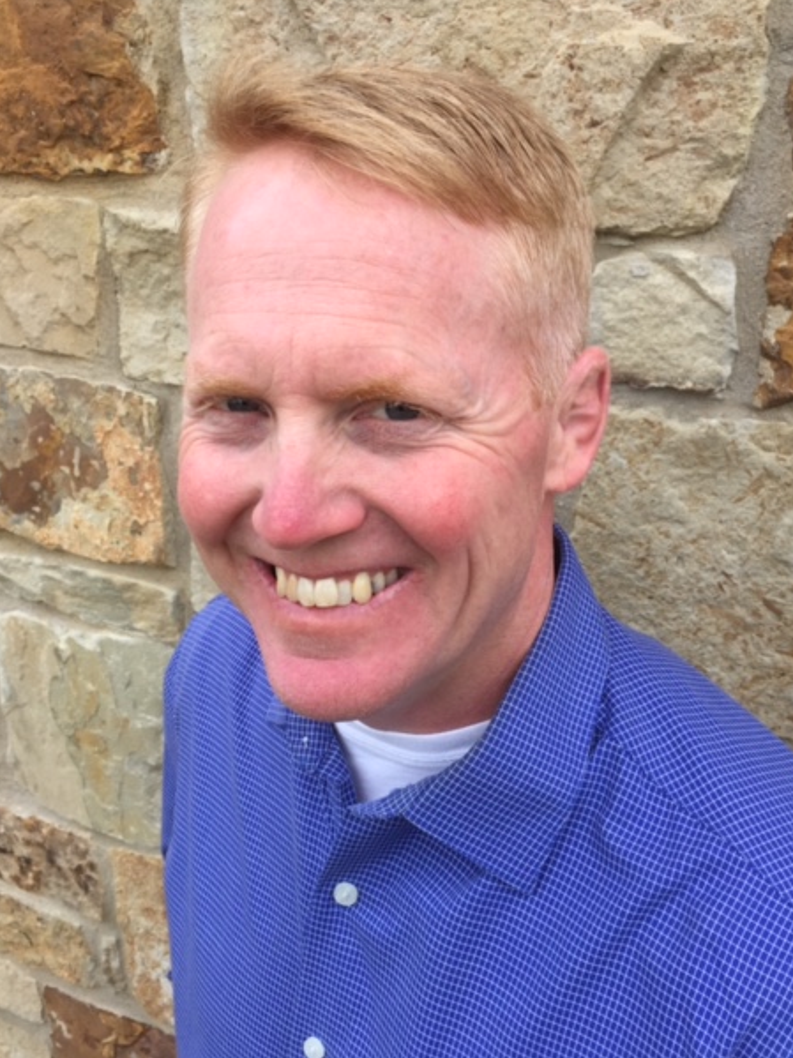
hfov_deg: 45.4
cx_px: 413
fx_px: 947
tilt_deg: -22.5
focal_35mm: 31
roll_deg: -1.1
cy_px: 525
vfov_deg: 58.4
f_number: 2.2
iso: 32
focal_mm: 4.15
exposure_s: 1/341
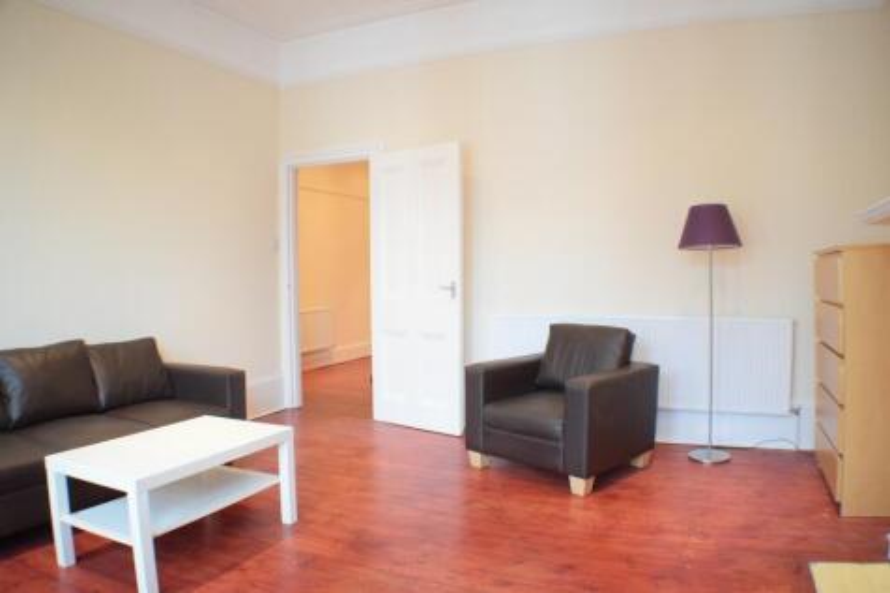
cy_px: 296
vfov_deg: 39.9
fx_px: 816
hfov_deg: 57.2
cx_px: 445
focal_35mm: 33
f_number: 3.8
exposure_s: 1/60
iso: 2200
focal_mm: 22
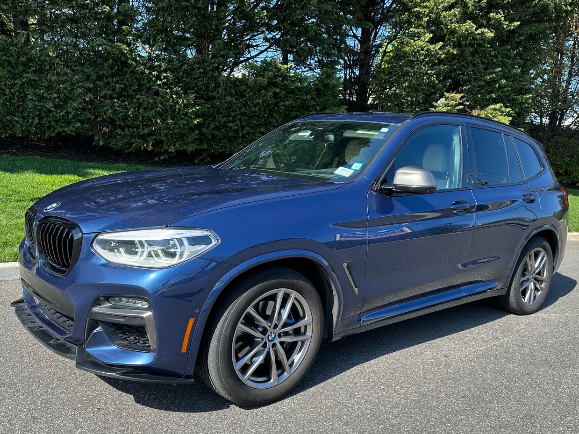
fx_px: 518
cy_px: 248
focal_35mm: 31
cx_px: 333
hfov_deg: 58.1
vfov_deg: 45.3
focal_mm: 6.86
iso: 80
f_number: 1.78
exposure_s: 1/1517
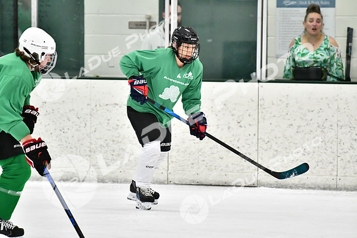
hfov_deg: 7.2
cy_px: 119
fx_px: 2827
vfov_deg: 4.8
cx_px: 178
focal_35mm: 285
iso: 5000
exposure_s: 1/1250
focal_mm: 190
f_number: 2.8
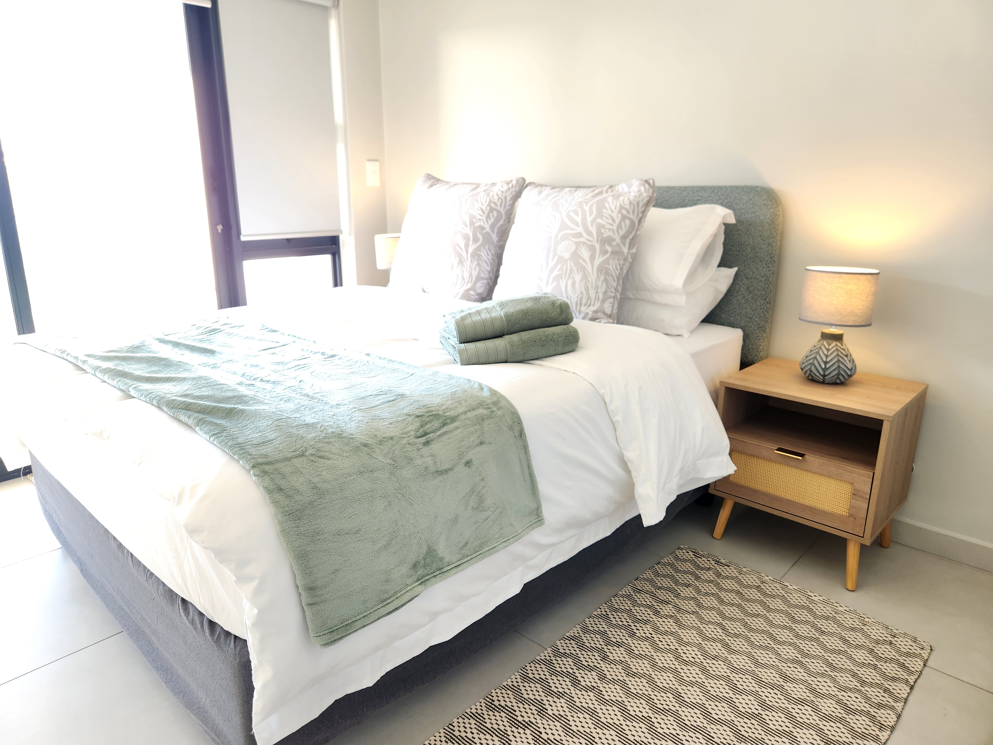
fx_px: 660
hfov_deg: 73.9
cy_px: 372
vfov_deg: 58.9
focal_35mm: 23
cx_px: 496
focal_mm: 5.4
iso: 125
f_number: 1.8
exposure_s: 1/100
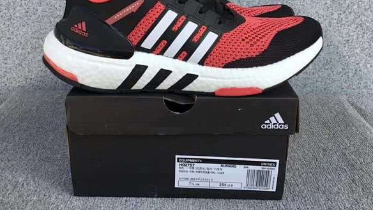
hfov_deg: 54.0
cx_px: 179
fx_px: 366
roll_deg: +0.1
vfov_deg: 31.7
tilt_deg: -17.6
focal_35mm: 37
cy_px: 66
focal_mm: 3.3
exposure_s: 1/319
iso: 25
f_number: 2.4
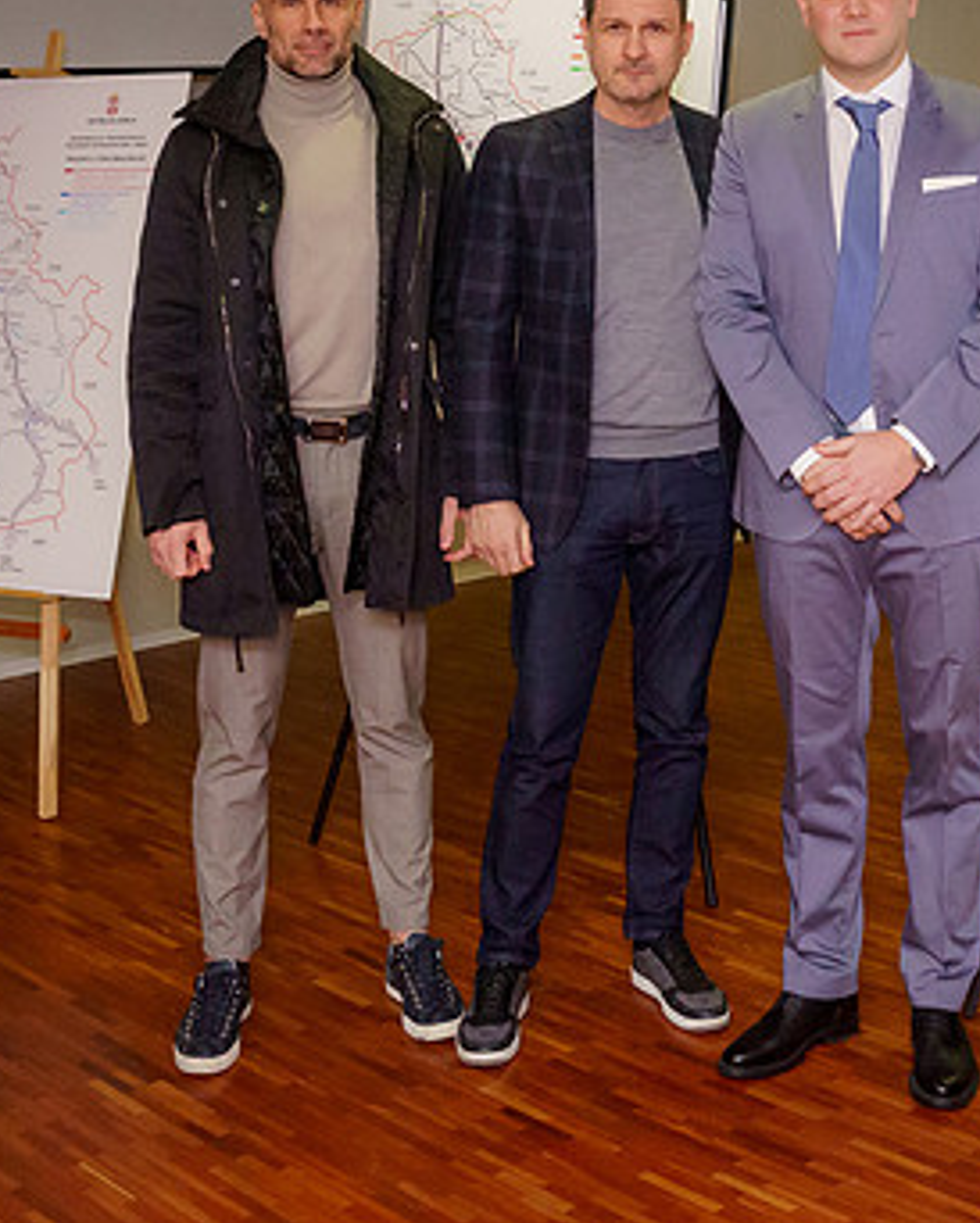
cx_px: 848
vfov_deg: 31.0
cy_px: 213
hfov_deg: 25.2
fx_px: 2137
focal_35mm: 59
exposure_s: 1/250
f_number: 4
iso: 2500
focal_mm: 24
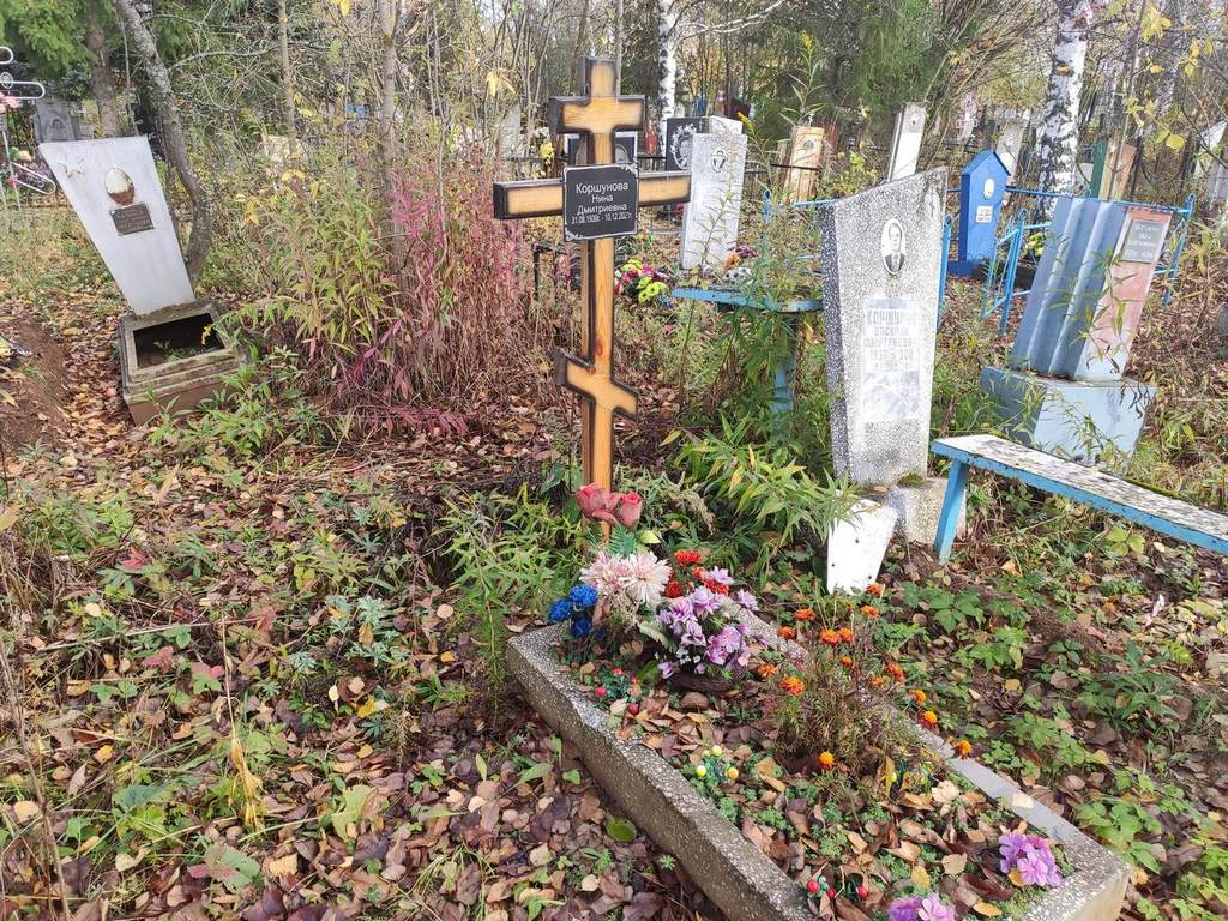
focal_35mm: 26
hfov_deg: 67.3
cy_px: 460
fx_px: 922
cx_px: 614
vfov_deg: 53.1
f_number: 1.75
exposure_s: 1/139
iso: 112
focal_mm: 4.77
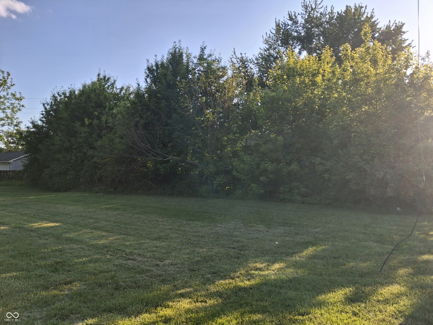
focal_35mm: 27
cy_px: 162
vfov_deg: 51.4
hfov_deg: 65.3
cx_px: 216
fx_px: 338
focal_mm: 4
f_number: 1.8
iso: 20
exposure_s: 1/454
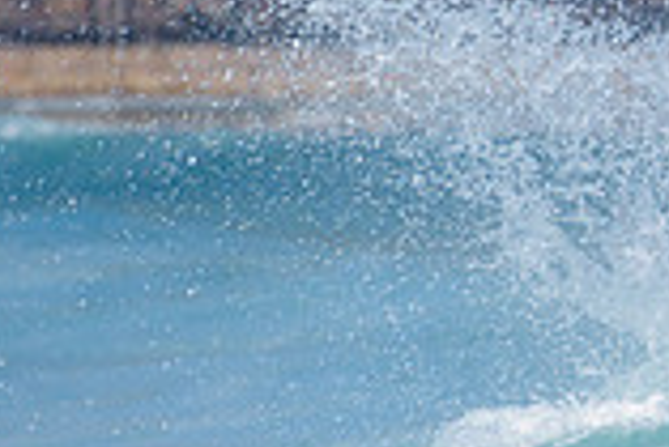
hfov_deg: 0.9
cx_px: 1425
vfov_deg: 0.6
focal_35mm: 2265
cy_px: 427
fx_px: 42129
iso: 140
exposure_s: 1/2000
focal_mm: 500
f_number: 5.6
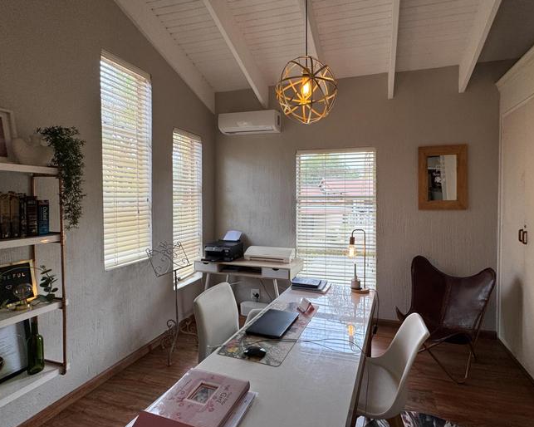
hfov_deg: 88.8
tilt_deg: -0.7
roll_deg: -0.2
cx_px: 312
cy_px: 203
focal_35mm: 17
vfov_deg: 76.9
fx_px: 269
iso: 80
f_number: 2.2
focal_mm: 2.22
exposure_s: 1/100
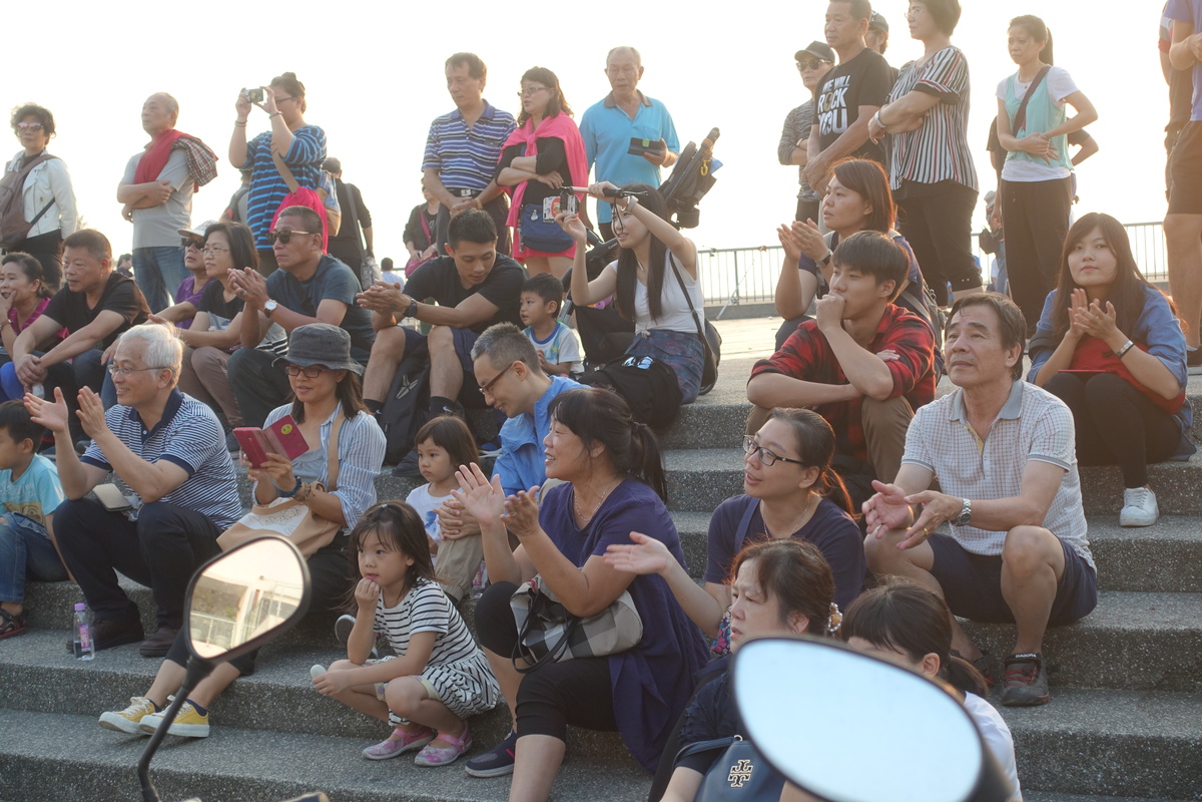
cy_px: 401
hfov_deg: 28.8
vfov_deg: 19.5
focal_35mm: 70
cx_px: 601
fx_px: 2337
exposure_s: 1/160
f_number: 4
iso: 125
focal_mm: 25.7
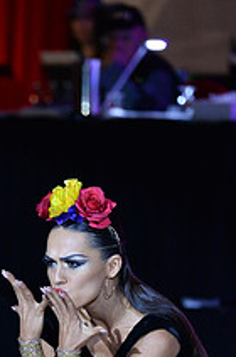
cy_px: 429
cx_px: 70
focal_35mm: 507
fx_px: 5018
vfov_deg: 4.1
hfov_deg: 2.7
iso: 2000
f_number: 4.5
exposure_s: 1/250
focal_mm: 185
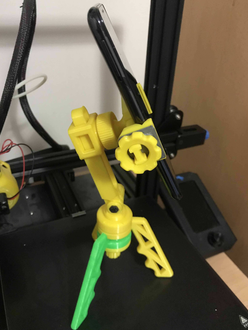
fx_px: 277
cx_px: 124
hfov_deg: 48.2
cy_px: 163
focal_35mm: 29
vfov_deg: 61.7
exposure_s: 1/5
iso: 80
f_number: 1.8
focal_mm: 3.99
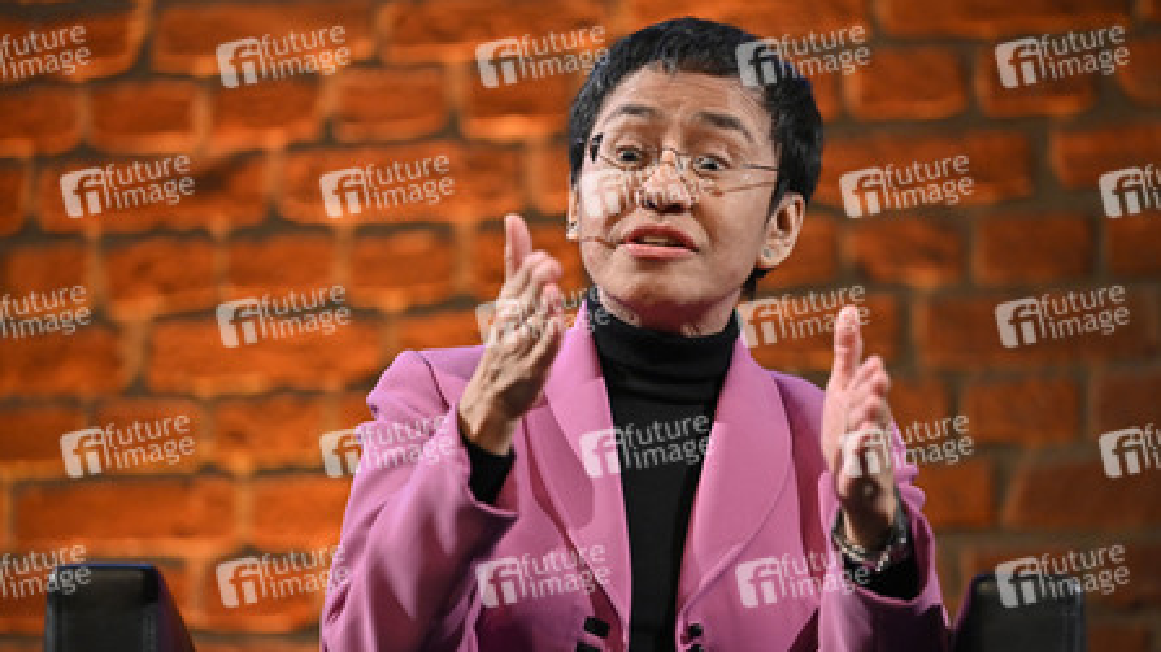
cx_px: 578
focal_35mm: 169
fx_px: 5201
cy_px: 382
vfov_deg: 7.2
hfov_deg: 12.7
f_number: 2.8
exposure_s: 1/250
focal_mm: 160
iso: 2500
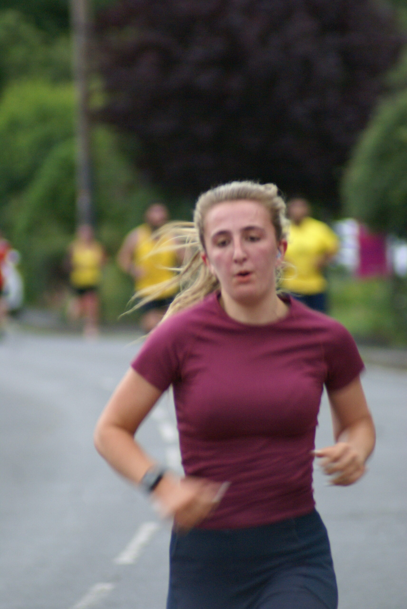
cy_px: 304
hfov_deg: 3.1
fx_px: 7617
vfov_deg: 4.6
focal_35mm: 450
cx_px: 204
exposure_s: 1/80
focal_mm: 300
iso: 800
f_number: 5.6
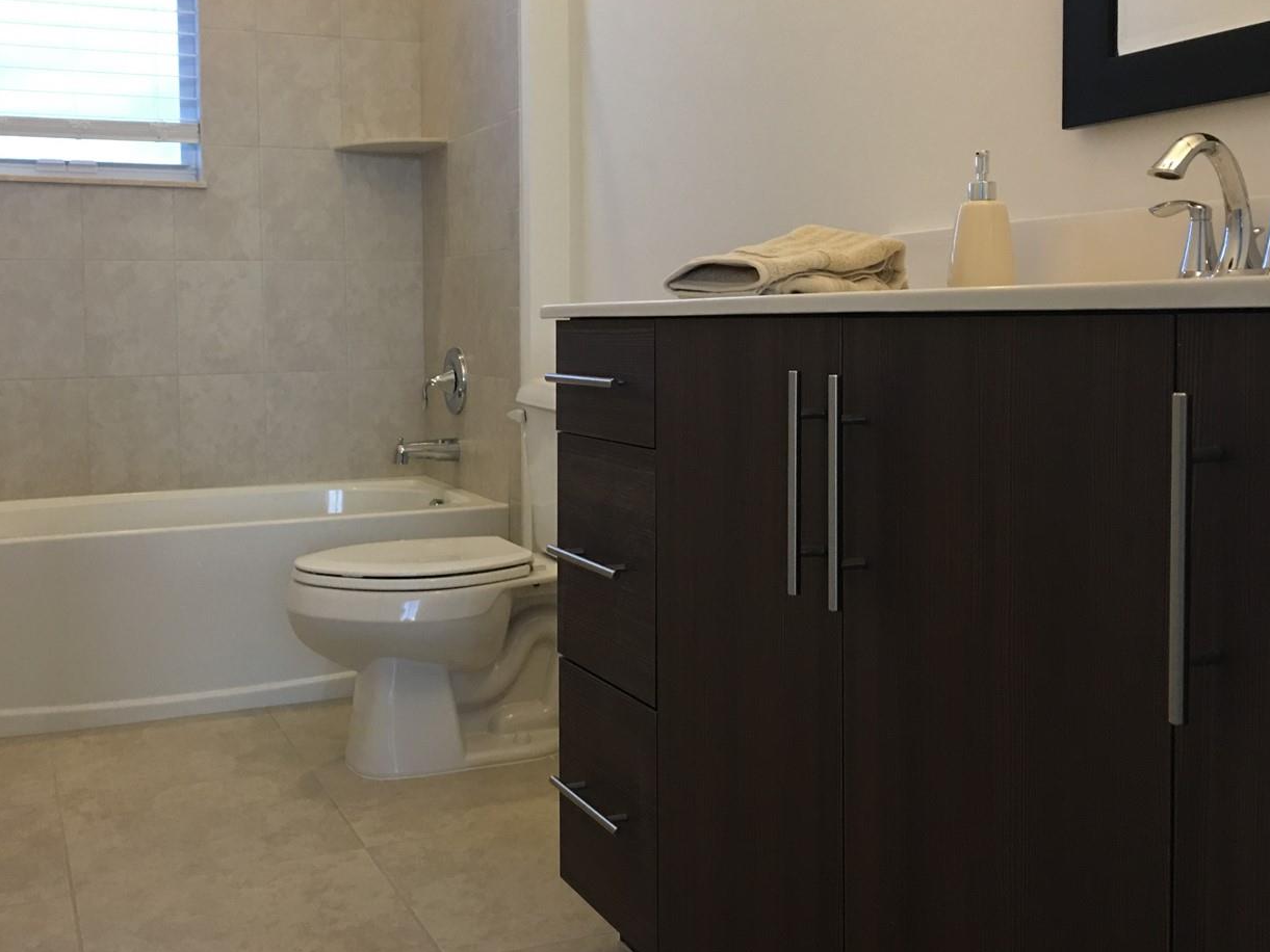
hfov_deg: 48.9
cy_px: 398
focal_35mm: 38
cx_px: 563
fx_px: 1394
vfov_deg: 37.6
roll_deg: +1.9
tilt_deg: -0.1
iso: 80
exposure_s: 1/15
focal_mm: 4.15
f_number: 2.2
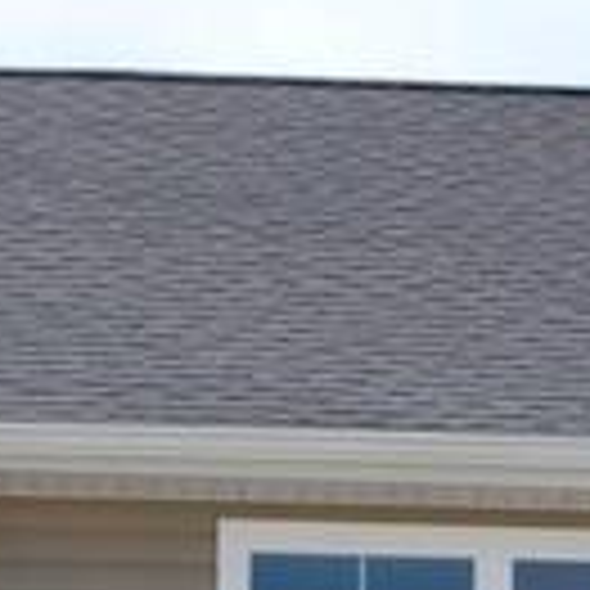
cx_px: 865
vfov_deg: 5.5
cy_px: 1522
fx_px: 5939
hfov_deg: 5.6
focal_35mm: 308
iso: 200
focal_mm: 22
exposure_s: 1/400
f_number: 8
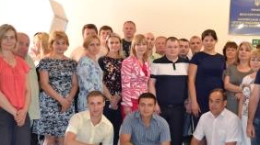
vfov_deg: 21.8
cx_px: 168
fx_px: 379
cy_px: 80
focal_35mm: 55
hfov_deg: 37.6
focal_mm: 22
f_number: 3.5
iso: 3200
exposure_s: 1/60
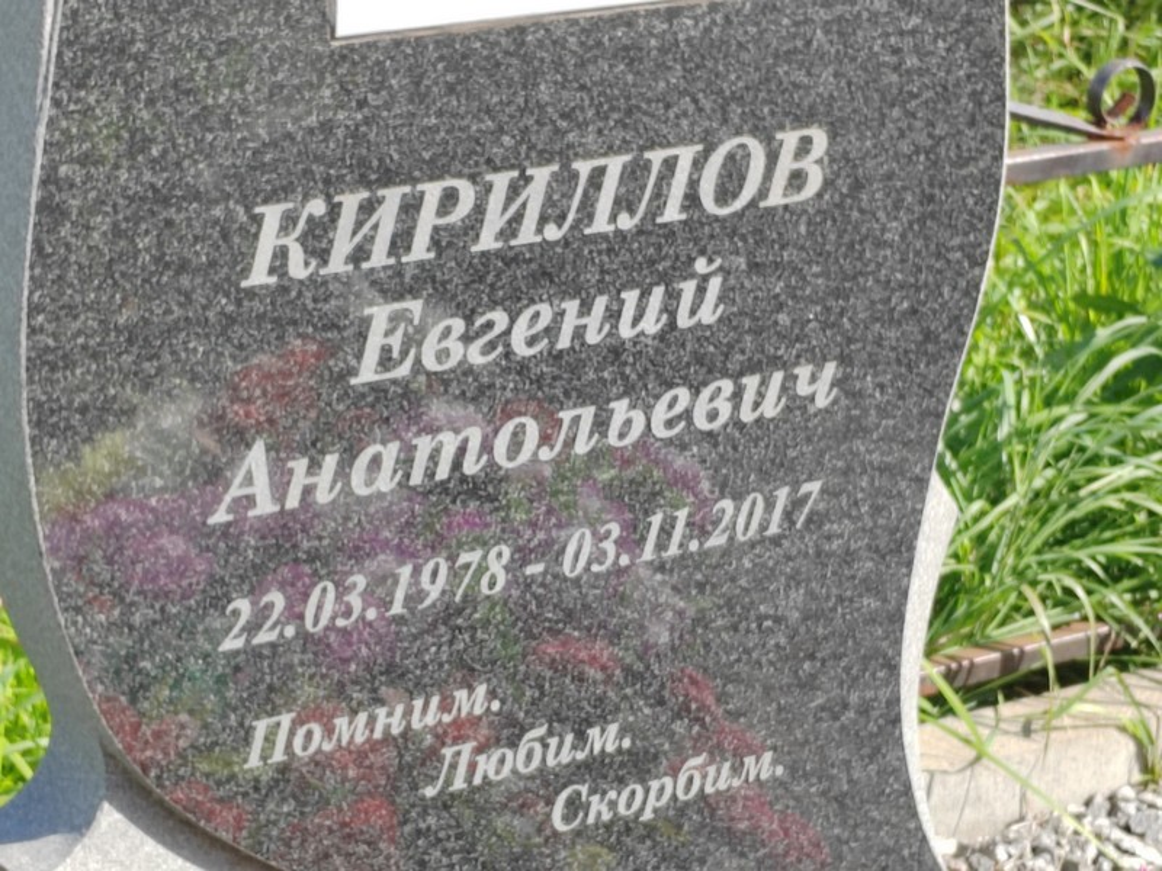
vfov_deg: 14.1
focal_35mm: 105
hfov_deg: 18.7
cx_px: 581
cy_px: 436
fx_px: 3525
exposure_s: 1/530
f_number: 1.9
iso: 100
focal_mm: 5.52
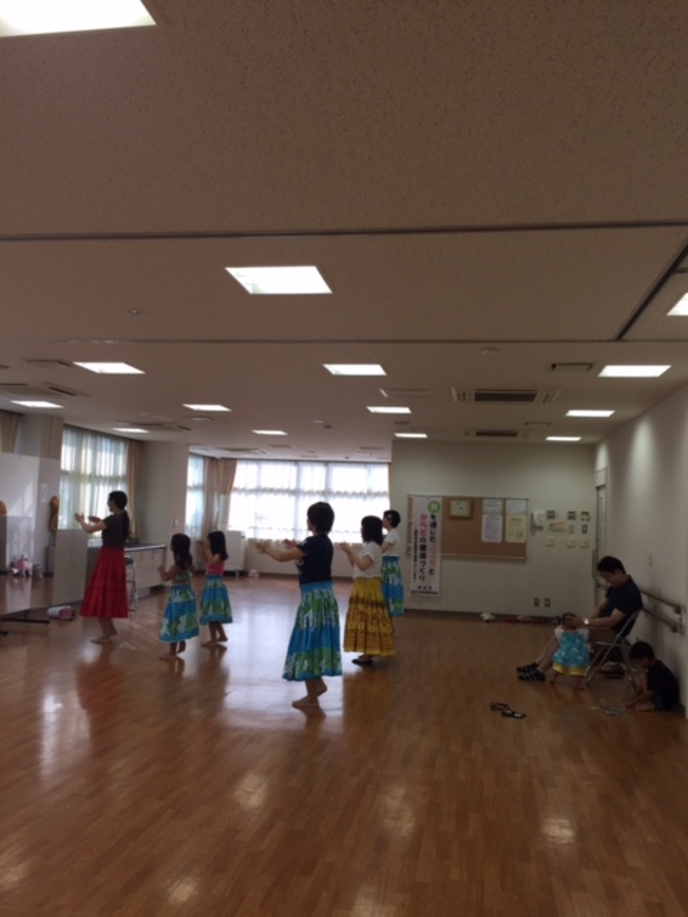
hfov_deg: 48.2
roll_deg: -2.0
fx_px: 769
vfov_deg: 61.7
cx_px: 344
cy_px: 458
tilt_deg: +4.3
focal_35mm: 29
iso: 32
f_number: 2.2
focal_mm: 4.15
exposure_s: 1/120
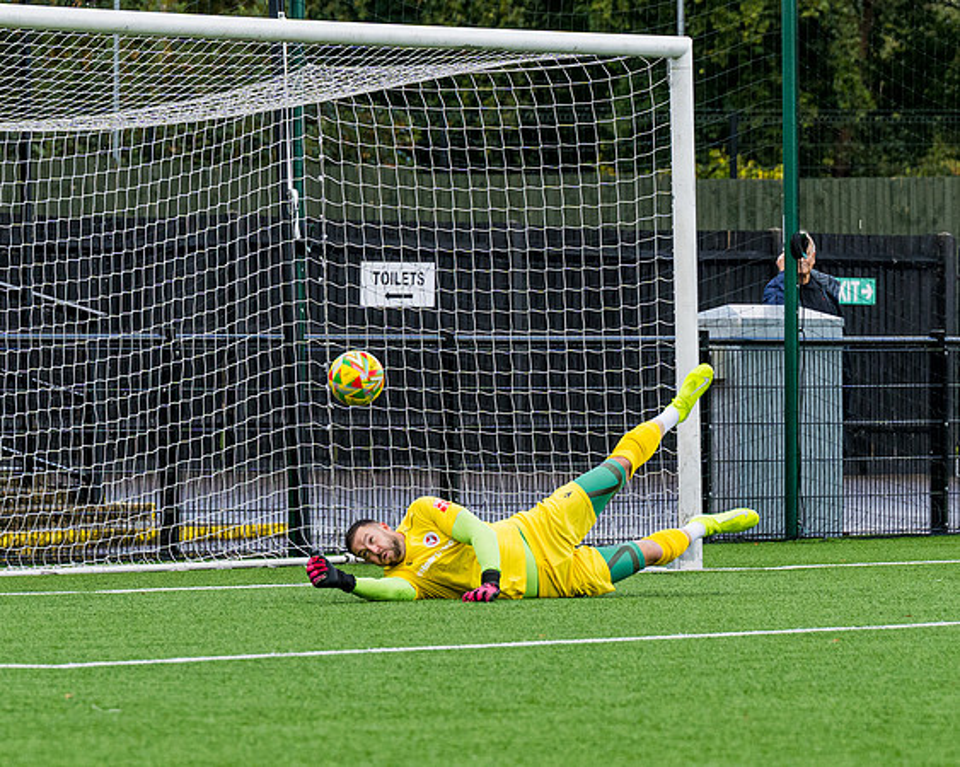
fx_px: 9000
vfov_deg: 4.9
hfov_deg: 6.1
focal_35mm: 317
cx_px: 355
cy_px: 547
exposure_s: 1/1250
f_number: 4
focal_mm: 125
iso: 400
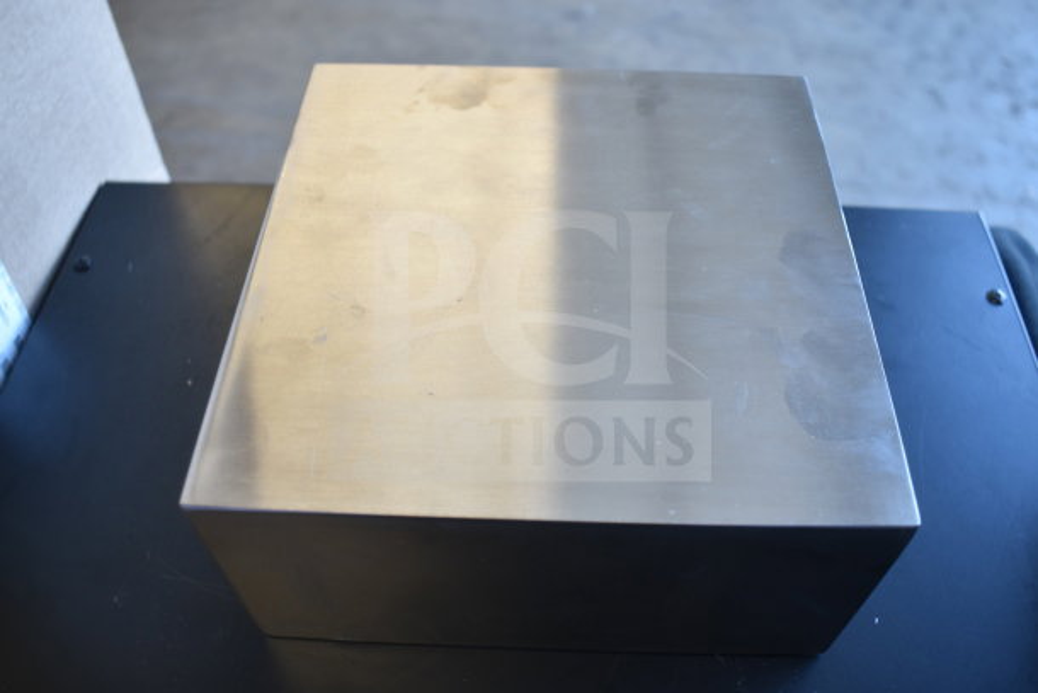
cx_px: 519
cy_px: 346
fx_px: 908
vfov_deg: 41.7
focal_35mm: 32
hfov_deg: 59.5
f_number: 3.8
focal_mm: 21
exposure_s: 1/30
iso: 200
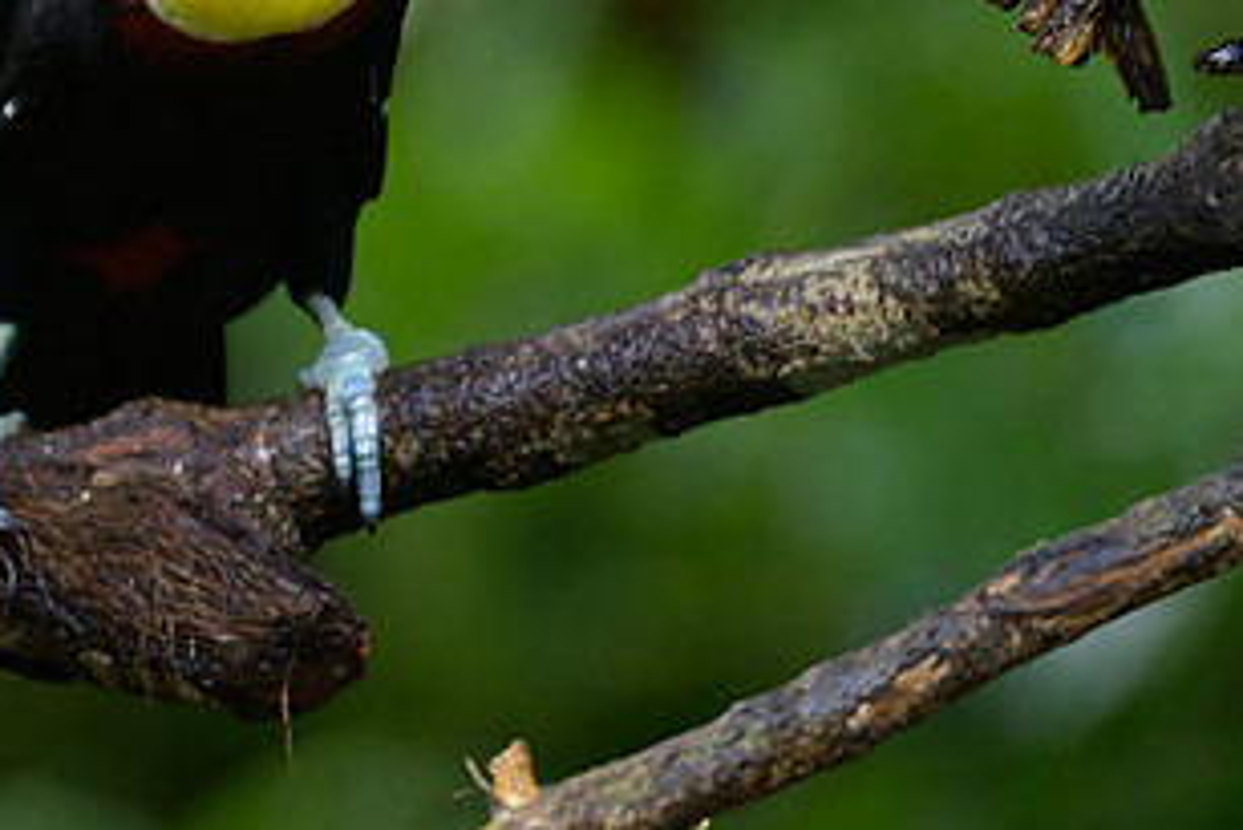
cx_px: 170
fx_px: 32643
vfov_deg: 1.5
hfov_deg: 2.2
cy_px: 71
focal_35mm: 945
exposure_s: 1/125
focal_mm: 500
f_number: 5.6
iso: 1400
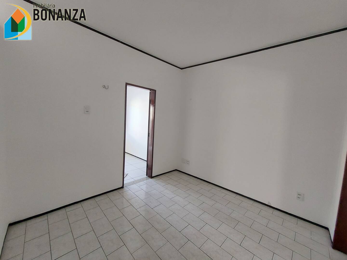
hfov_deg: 106.2
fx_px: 130
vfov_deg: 89.9
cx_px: 174
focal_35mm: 13
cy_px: 130
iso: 250
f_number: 2.2
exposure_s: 1/60
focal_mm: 1.74
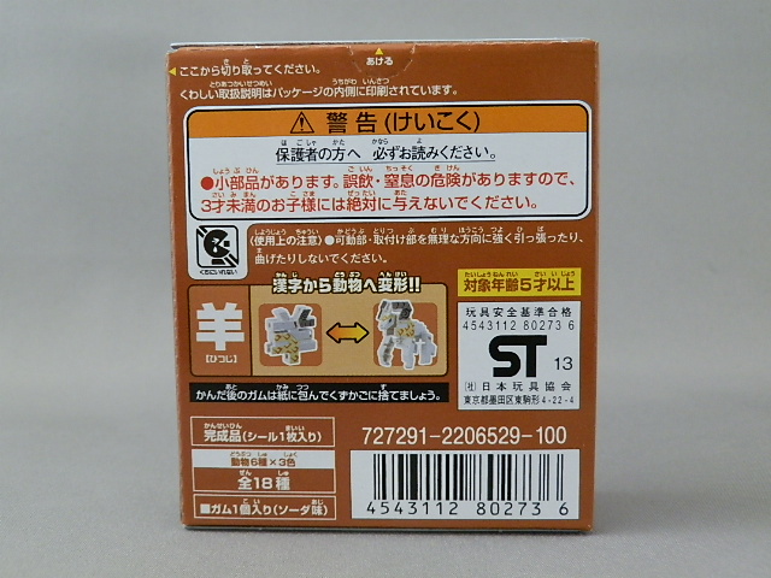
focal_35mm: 34
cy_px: 289
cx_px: 386
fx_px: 757
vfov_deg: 41.8
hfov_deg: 54.0
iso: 200
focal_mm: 6.17
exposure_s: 1/8
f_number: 3.5
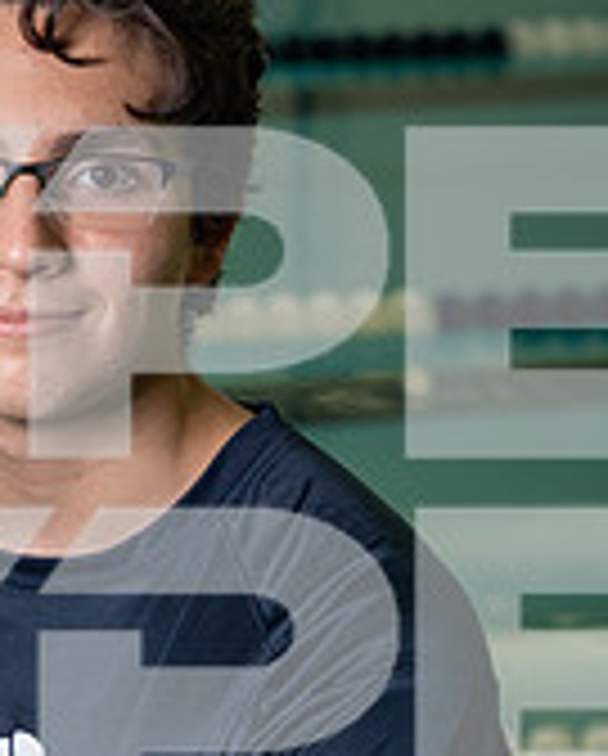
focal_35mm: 237
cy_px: 675
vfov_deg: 8.1
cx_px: -160
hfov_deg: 6.5
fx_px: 5316
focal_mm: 63
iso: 200
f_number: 4.5
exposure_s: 1/250
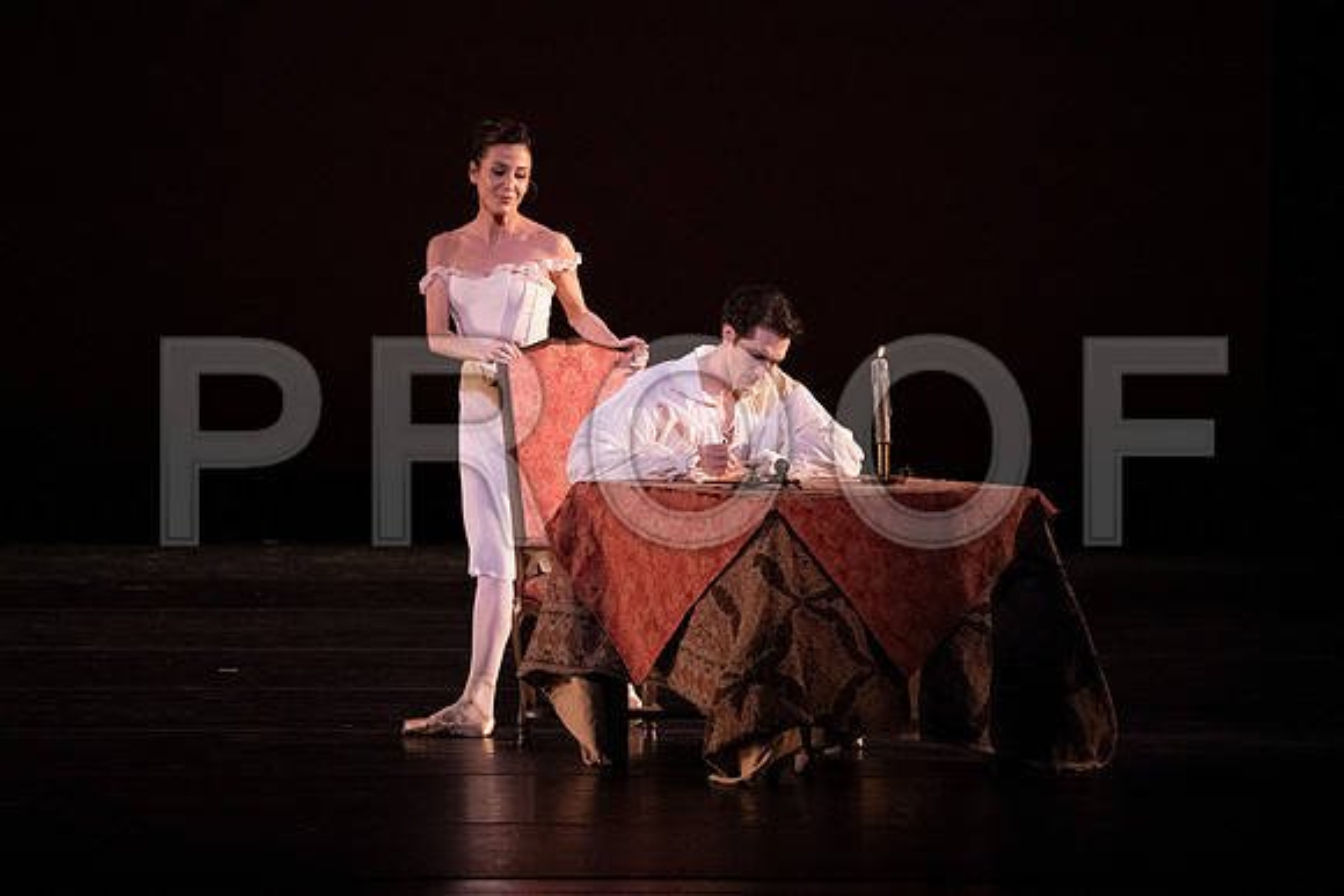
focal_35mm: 370
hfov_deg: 5.6
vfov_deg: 3.7
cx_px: 672
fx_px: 13816
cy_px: 448
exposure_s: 1/400
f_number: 5.6
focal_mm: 370
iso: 20000
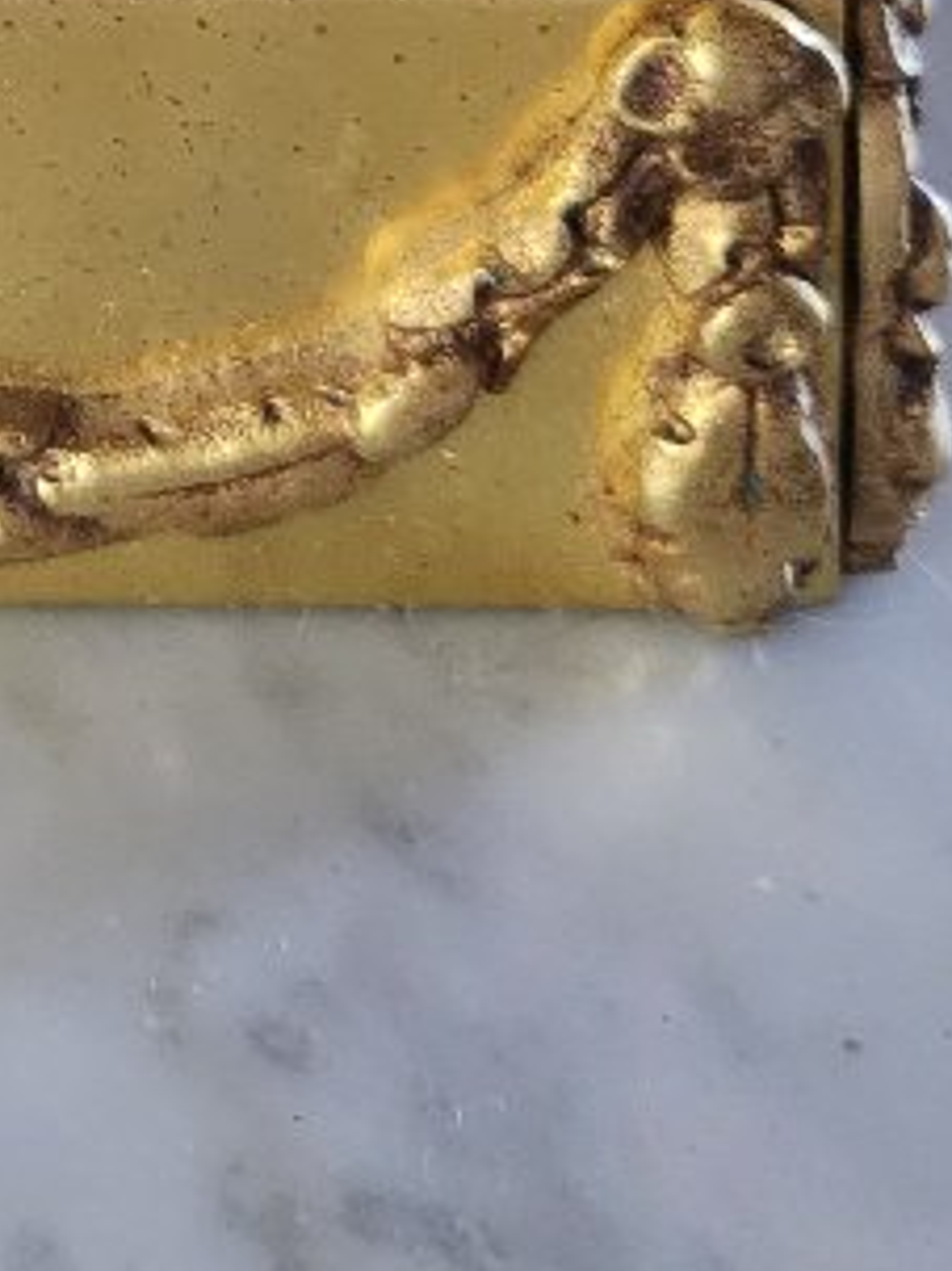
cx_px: -738
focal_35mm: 95
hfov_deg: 13.9
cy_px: -566
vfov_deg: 18.6
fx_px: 3486
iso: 1000
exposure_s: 1/120
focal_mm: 5
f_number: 1.8
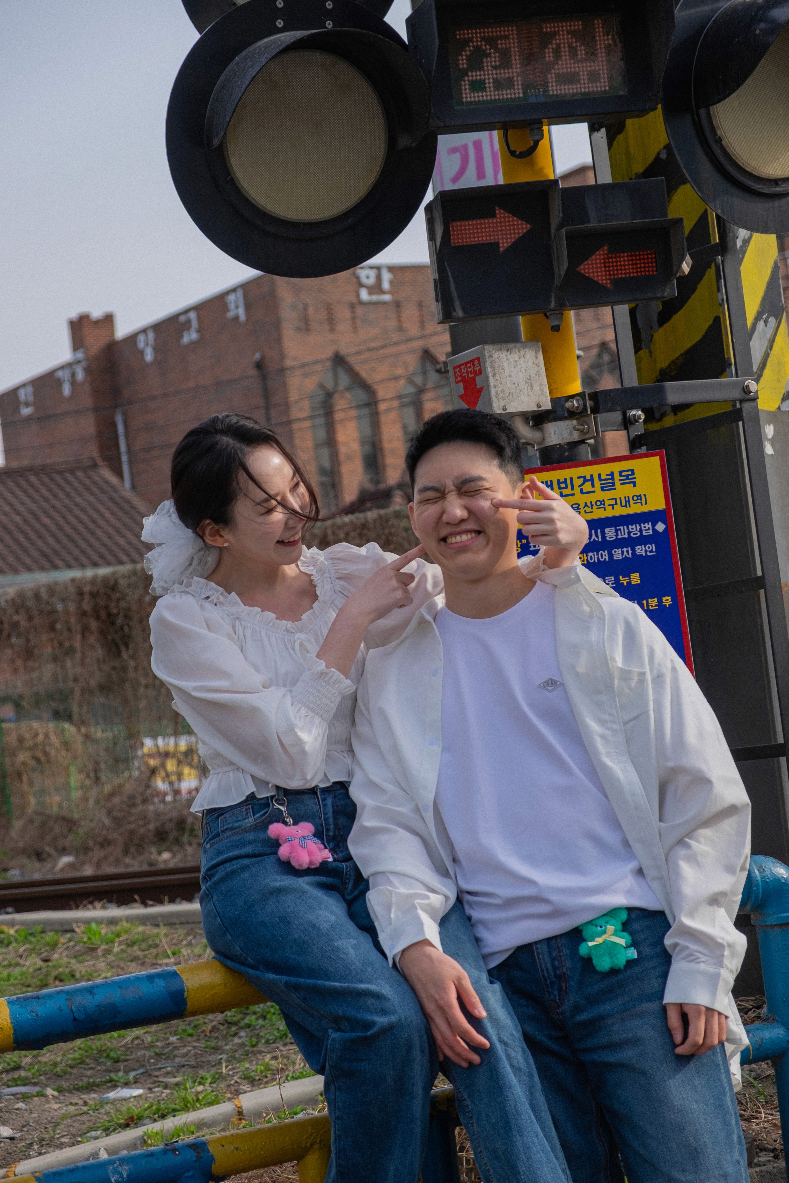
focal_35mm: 76
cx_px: 394
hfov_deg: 17.9
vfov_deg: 26.7
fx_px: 2498
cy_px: 592
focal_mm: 50.5
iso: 200
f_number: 4.5
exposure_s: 1/1000
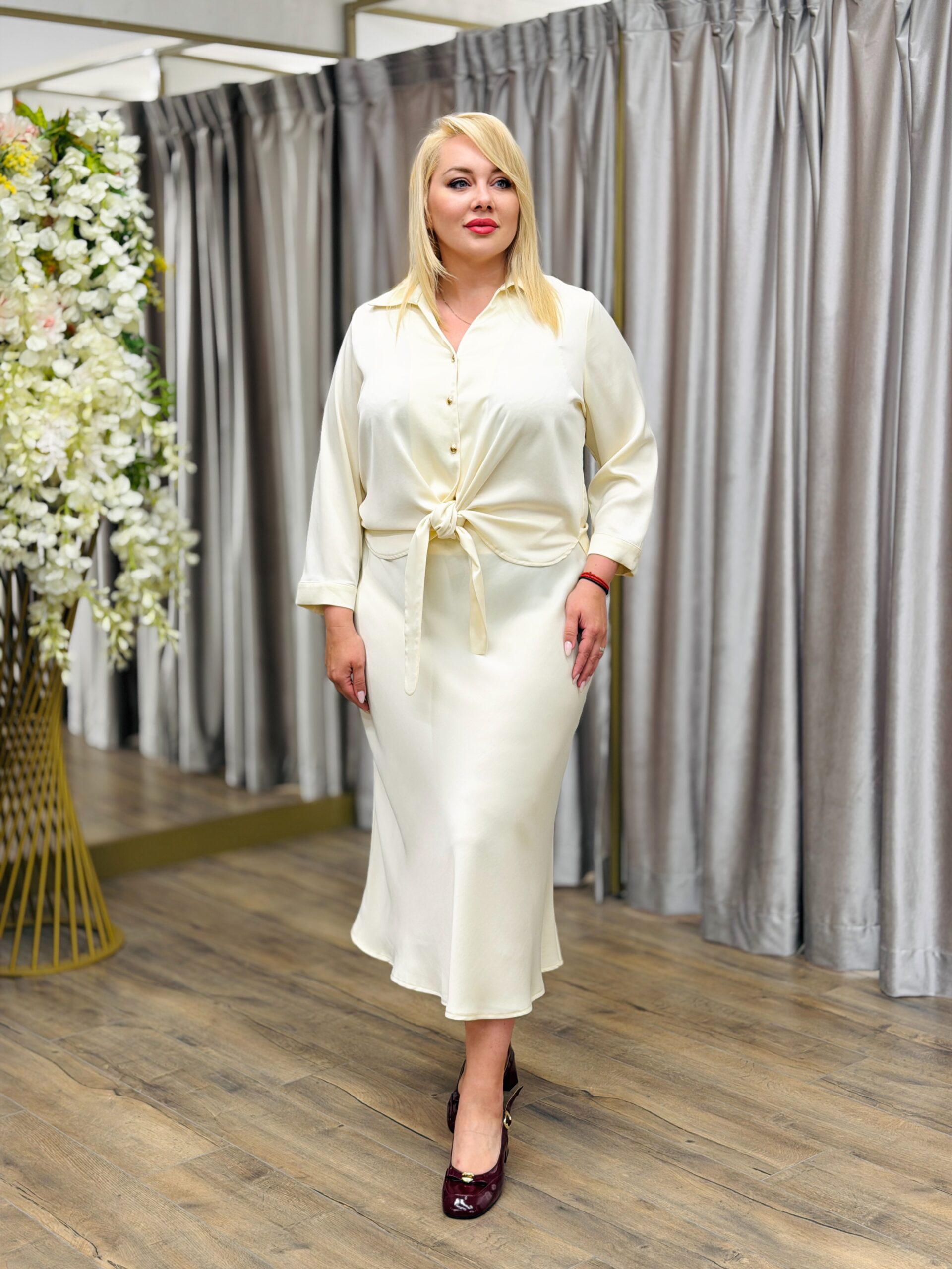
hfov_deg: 30.3
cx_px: 476
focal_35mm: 48
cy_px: 634
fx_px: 1760
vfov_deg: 39.7
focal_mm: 6.76
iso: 50
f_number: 1.78
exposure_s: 1/121
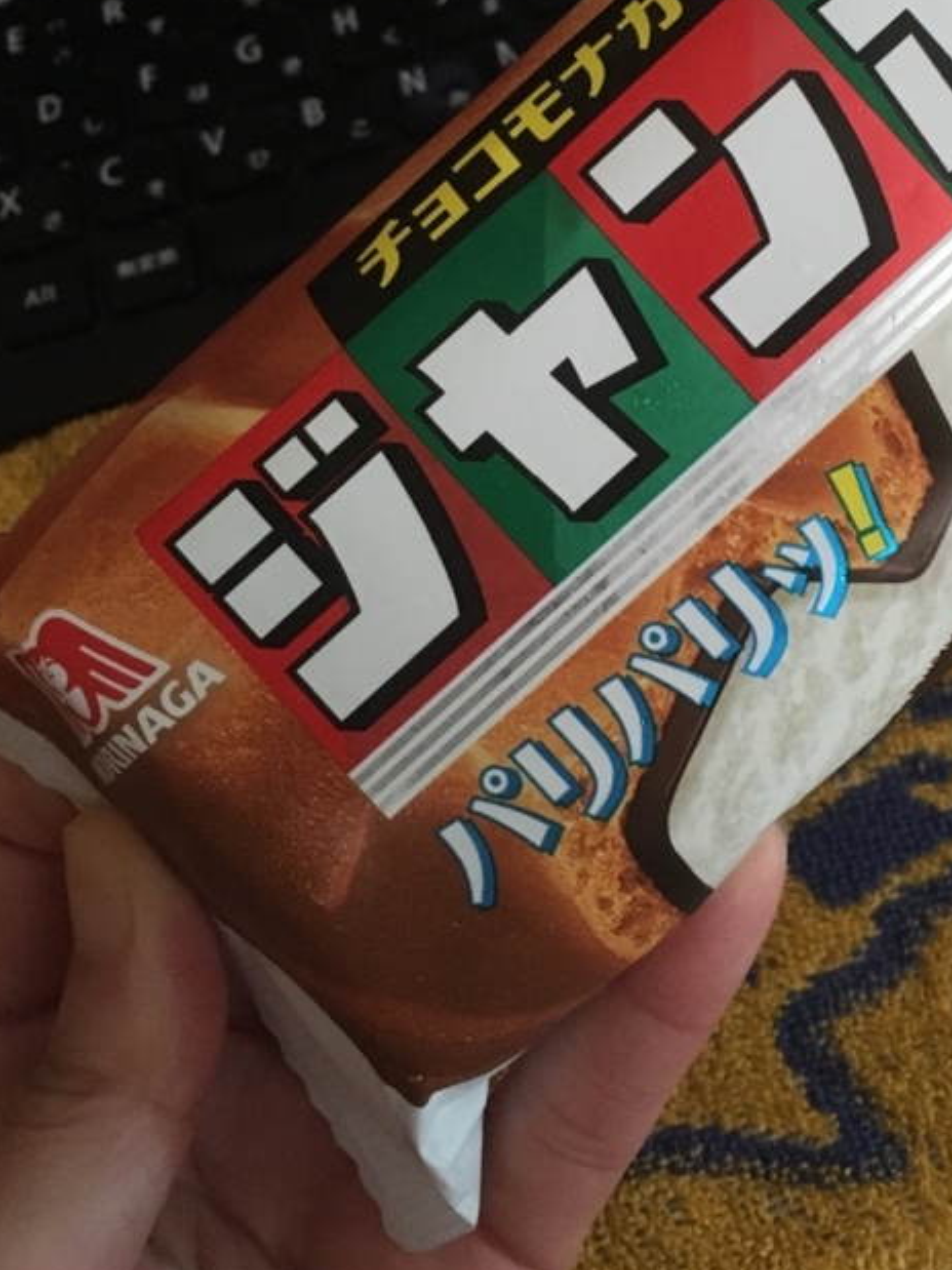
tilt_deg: -49.3
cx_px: 741
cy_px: 265
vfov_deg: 38.3
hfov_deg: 29.7
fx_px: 1761
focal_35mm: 48
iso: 250
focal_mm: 4.15
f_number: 2.2
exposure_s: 1/15
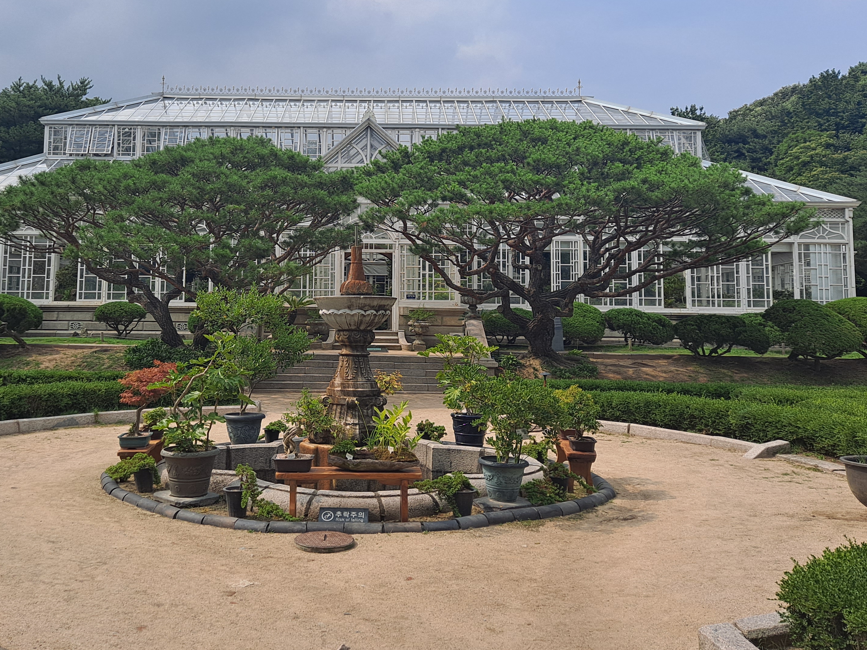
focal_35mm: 35
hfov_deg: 52.4
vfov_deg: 40.3
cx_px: 361
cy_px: 233
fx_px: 877
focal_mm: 4.6
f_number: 2
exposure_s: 1/1121
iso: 32
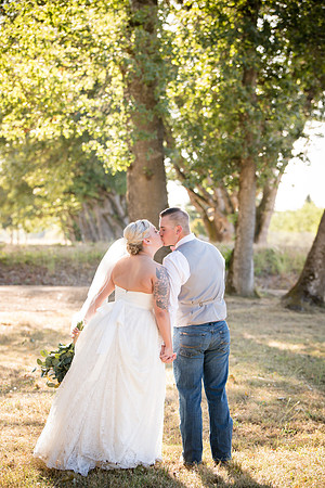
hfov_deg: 14.0
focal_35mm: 98
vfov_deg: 20.8
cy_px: 244
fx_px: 1327
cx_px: 162
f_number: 4
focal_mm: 98
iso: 400
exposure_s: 1/320
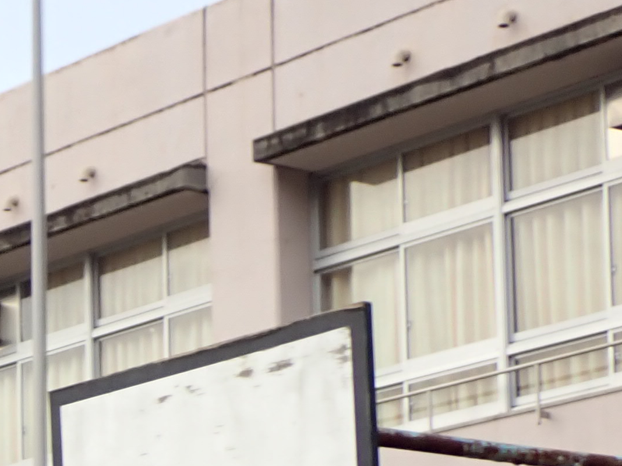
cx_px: -286
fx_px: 3162
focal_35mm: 176
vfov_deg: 8.2
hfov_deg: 10.9
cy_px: 727
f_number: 3.1
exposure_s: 1/200
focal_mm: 8.4
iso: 100
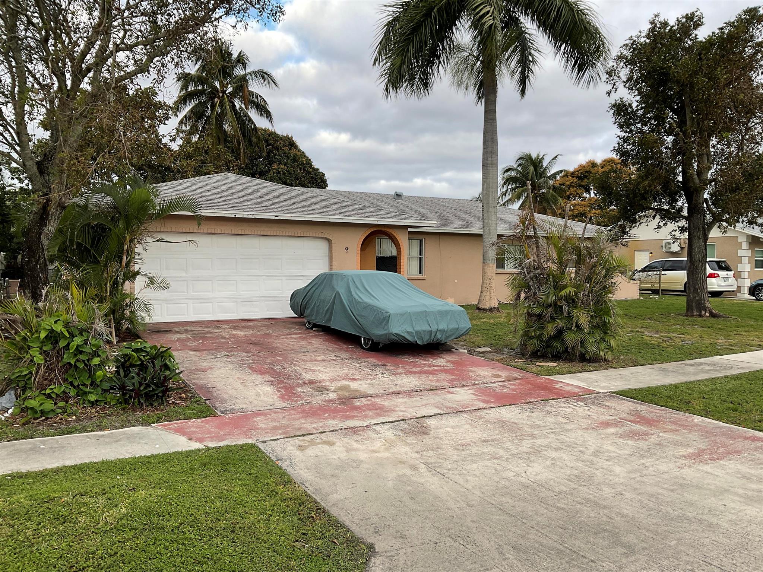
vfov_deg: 48.2
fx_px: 639
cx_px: 382
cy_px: 286
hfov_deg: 61.7
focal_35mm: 29
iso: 16
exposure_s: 1/428
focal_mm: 3
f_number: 1.8
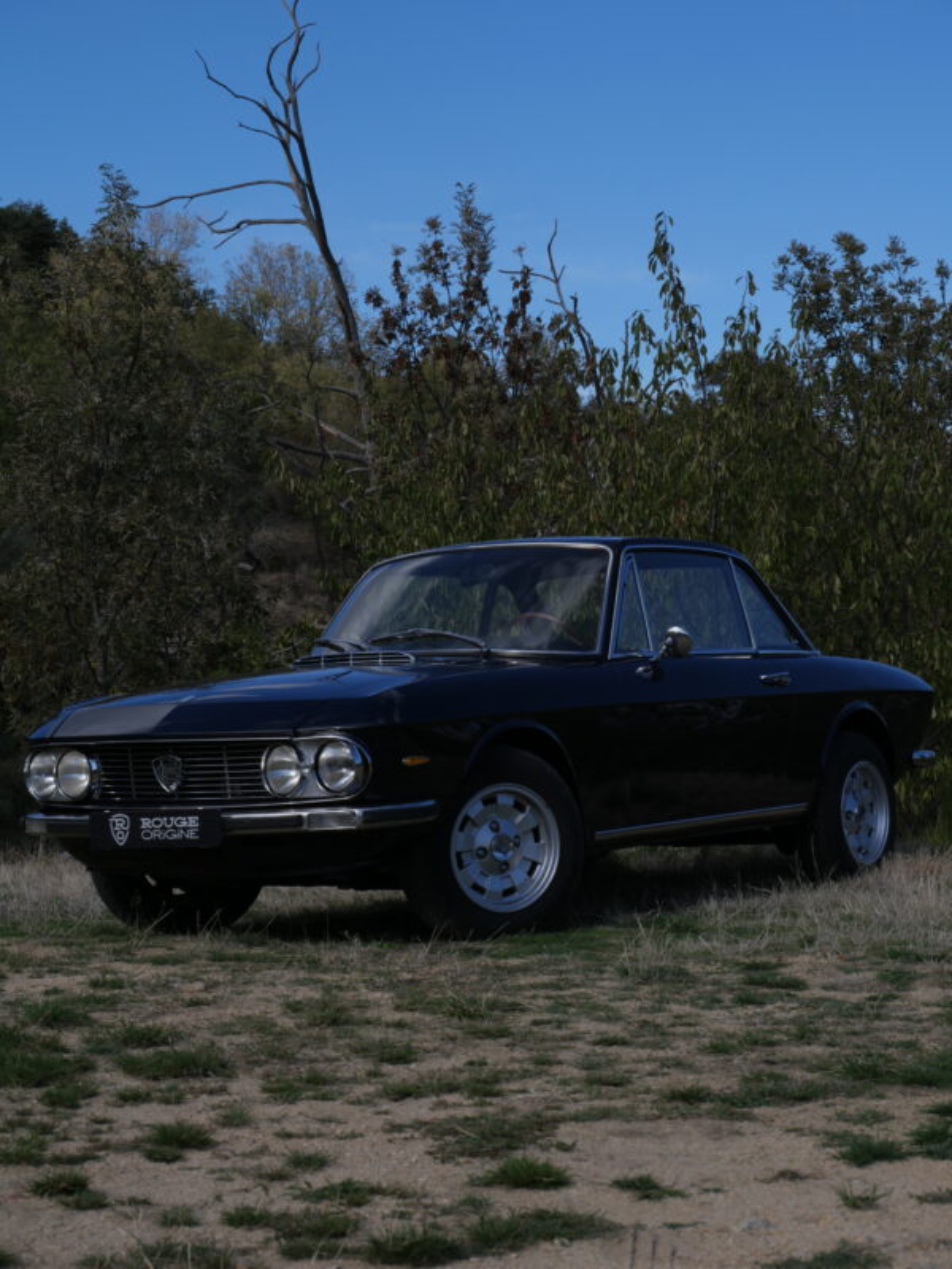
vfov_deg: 29.4
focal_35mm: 66
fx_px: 2420
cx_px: 476
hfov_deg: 22.3
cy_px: 634
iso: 200
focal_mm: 33
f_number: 8
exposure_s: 1/1000
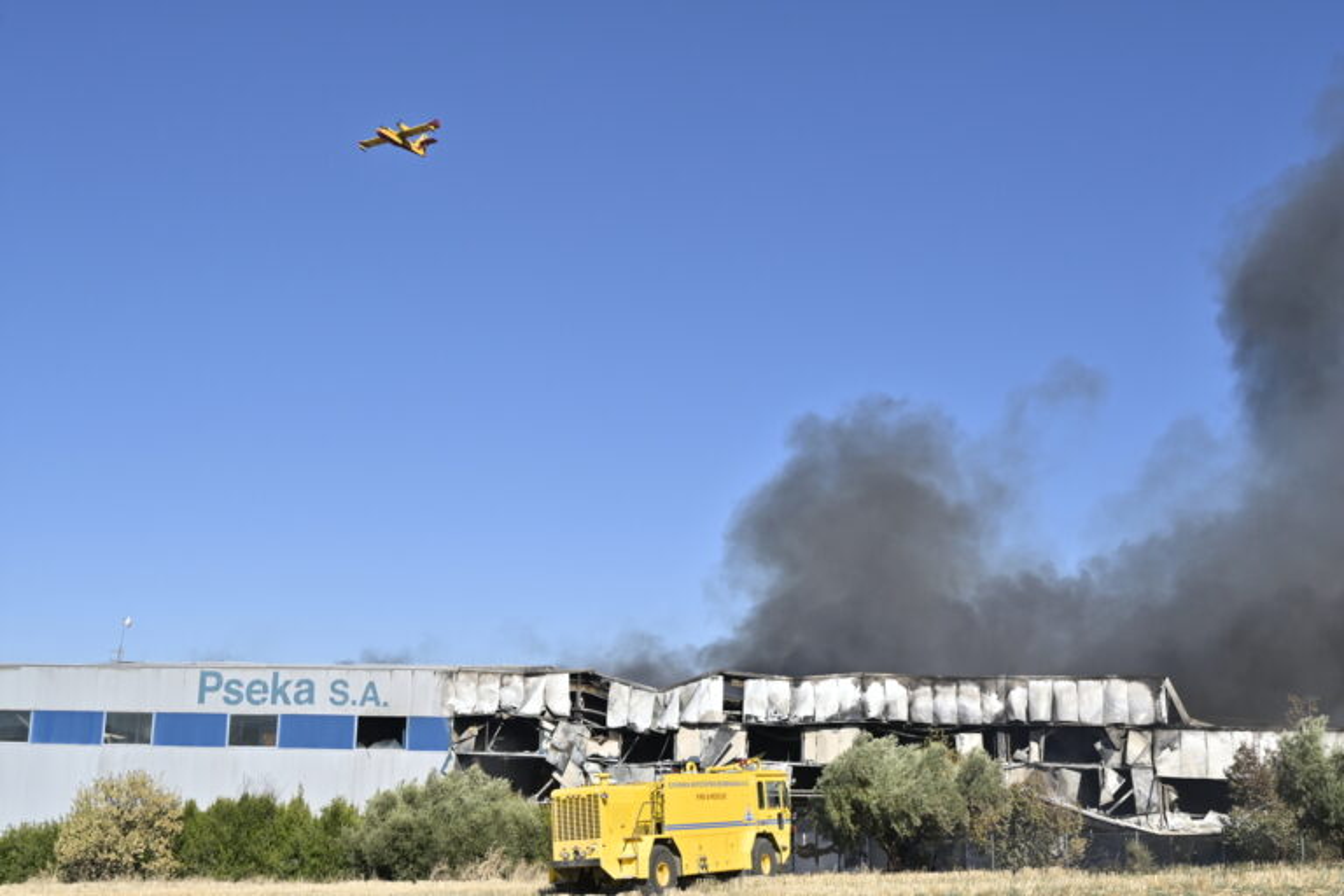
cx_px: 672
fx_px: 1680
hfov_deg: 43.6
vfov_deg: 29.9
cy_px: 448
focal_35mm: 45
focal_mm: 45
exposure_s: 1/2500
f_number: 8
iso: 640
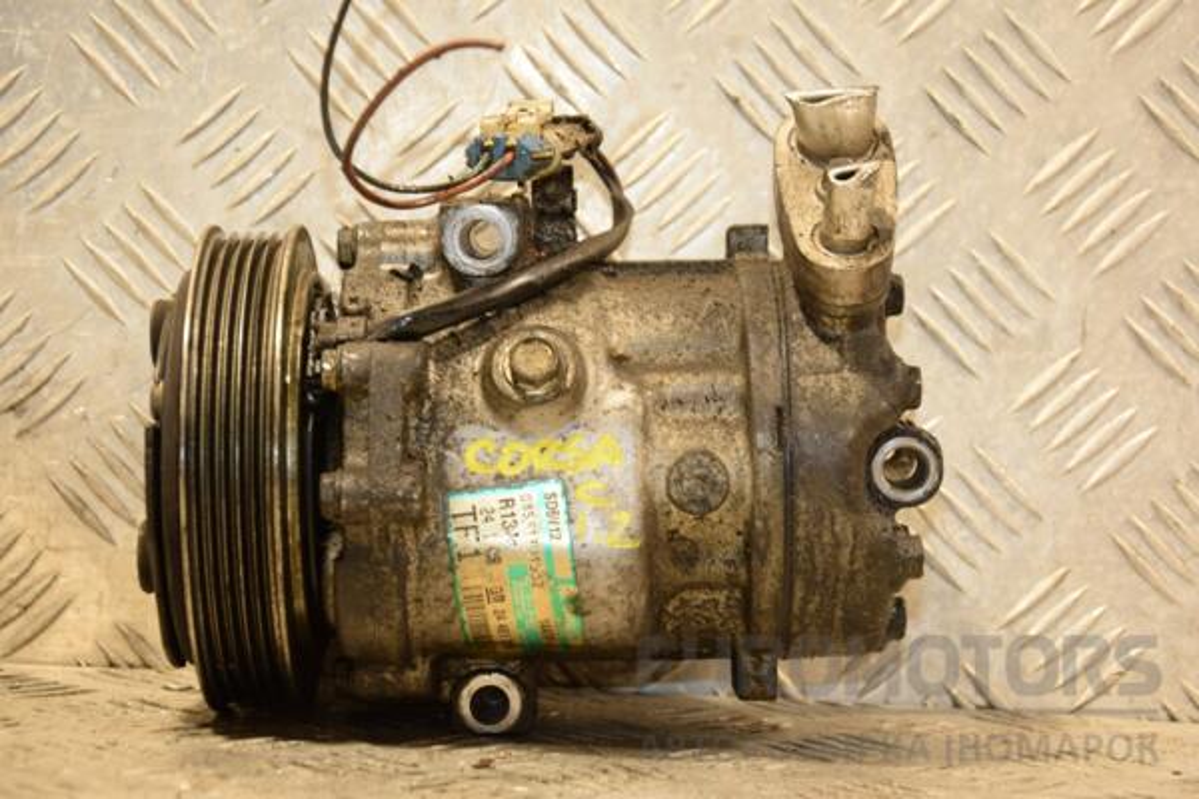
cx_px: 600
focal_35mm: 87
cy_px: 400
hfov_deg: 23.4
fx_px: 2897
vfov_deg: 15.7
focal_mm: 58
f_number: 5
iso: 800
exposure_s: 1/100
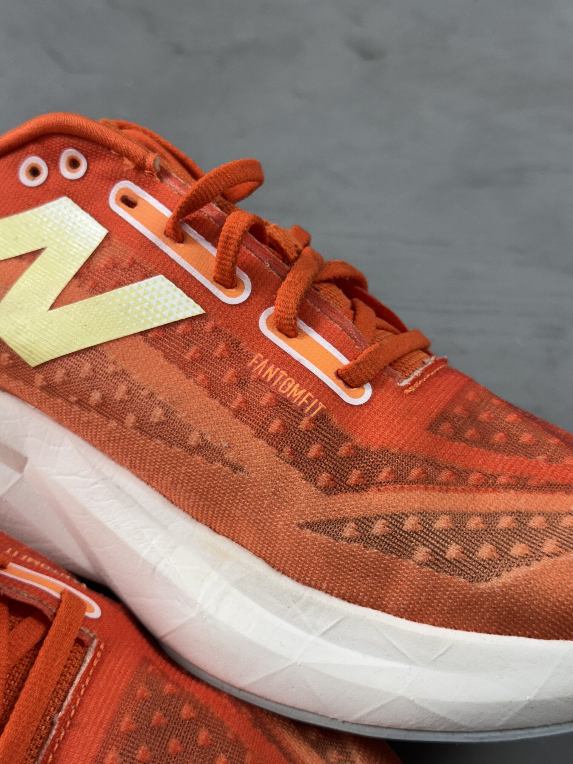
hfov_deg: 30.3
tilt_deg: -45.6
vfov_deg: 39.7
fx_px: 1059
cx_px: 286
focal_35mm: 48
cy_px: 382
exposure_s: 1/60
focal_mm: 6.76
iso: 80
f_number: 1.78
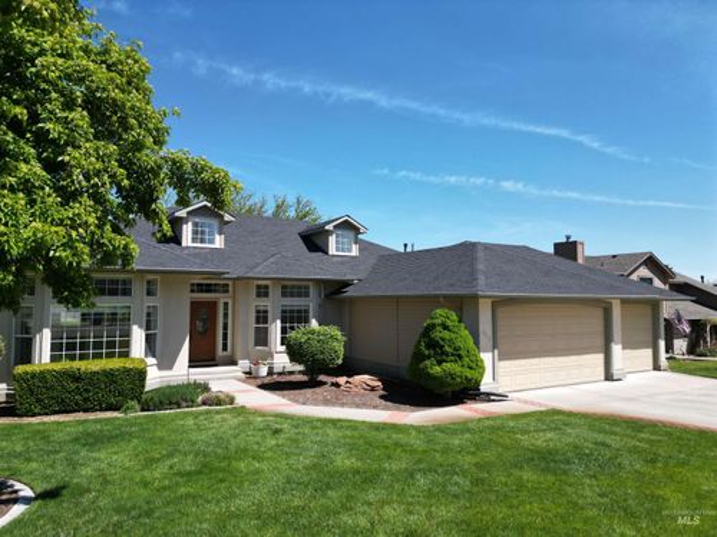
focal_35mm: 24
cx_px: 358
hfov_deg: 71.6
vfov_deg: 56.8
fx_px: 497
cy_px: 268
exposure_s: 1/2500
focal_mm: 6.72
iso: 120
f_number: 1.7
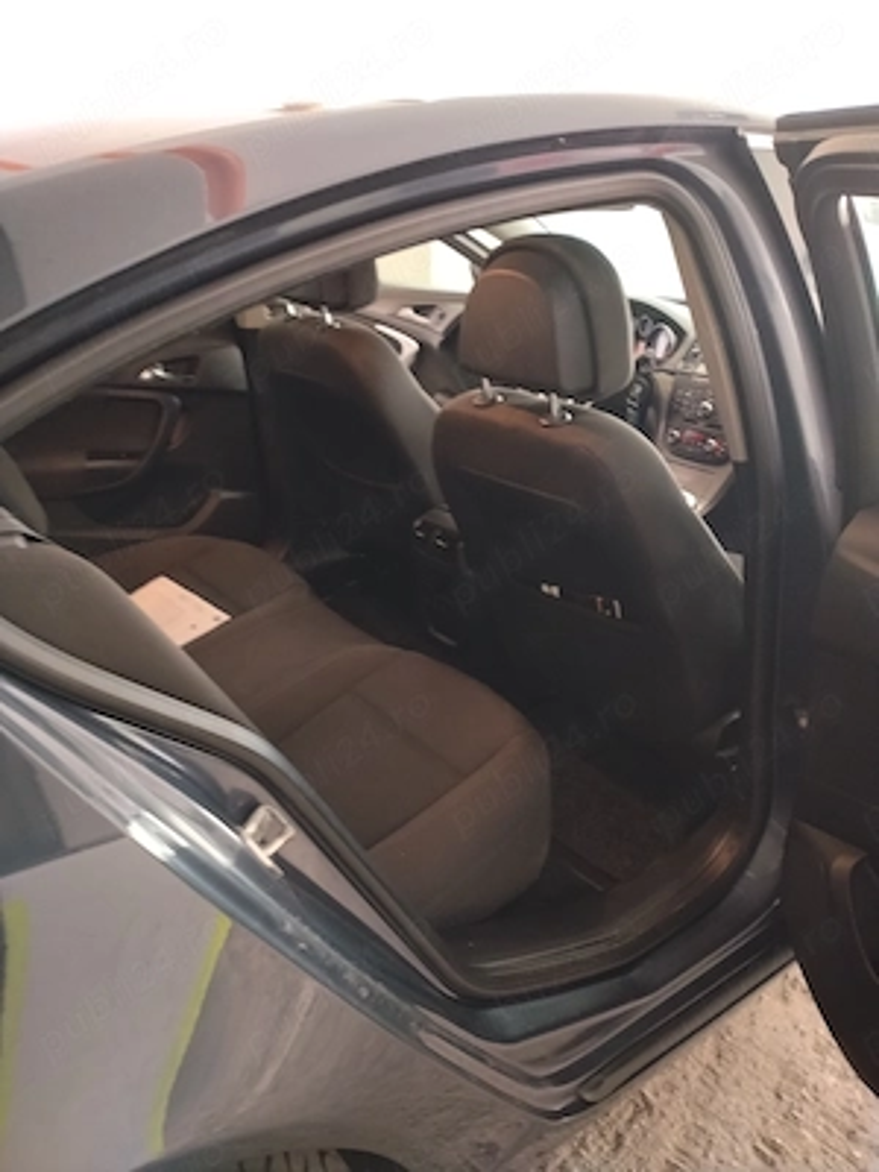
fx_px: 914
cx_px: 440
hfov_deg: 51.4
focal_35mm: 27
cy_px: 586
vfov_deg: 65.3
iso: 1463
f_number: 1.8
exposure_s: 1/25
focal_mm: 4.05
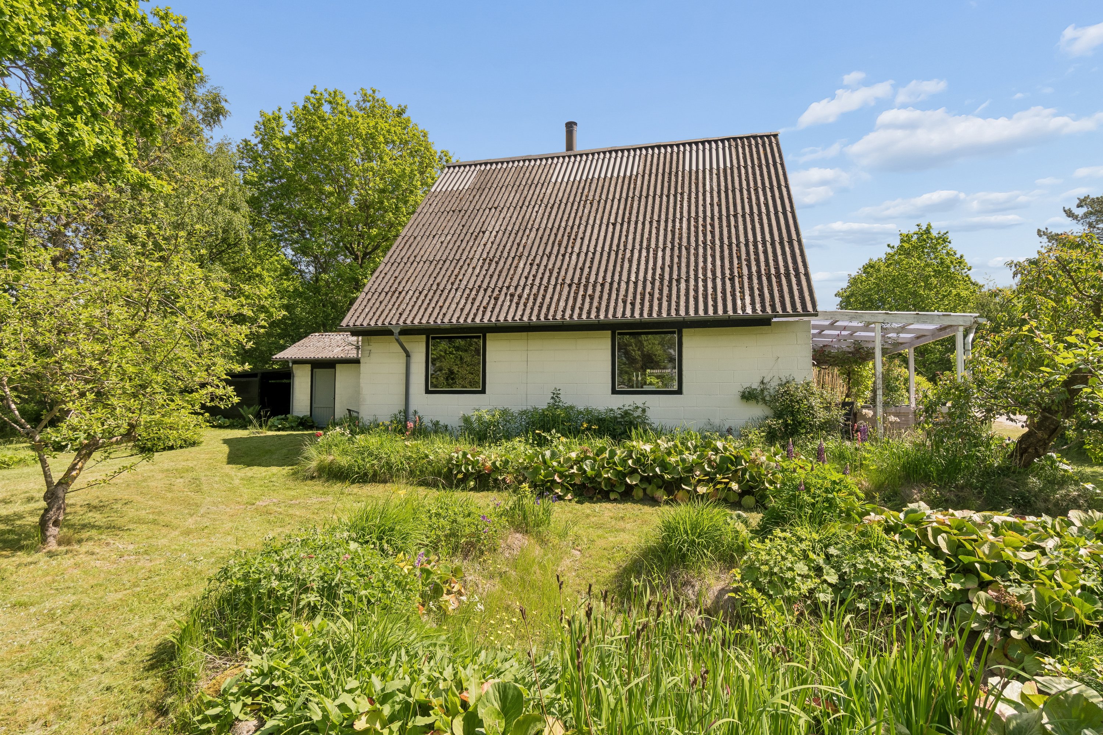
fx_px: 597
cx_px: 552
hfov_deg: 85.4
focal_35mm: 20
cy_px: 368
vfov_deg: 63.2
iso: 200
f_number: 8
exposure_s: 1/320
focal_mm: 13
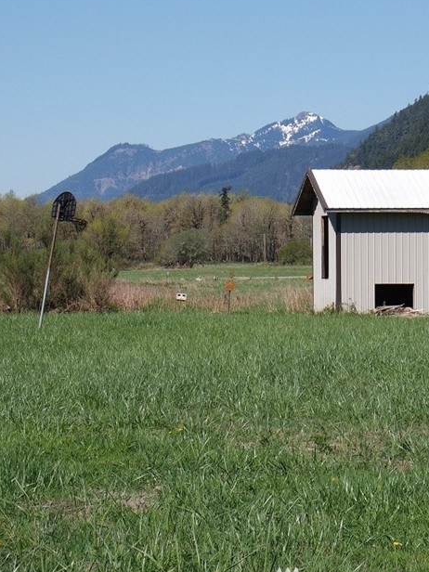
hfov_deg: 12.1
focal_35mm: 122
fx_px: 2016
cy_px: 278
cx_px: 323
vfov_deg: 16.1
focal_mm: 27
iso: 160
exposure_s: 1/320
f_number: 8
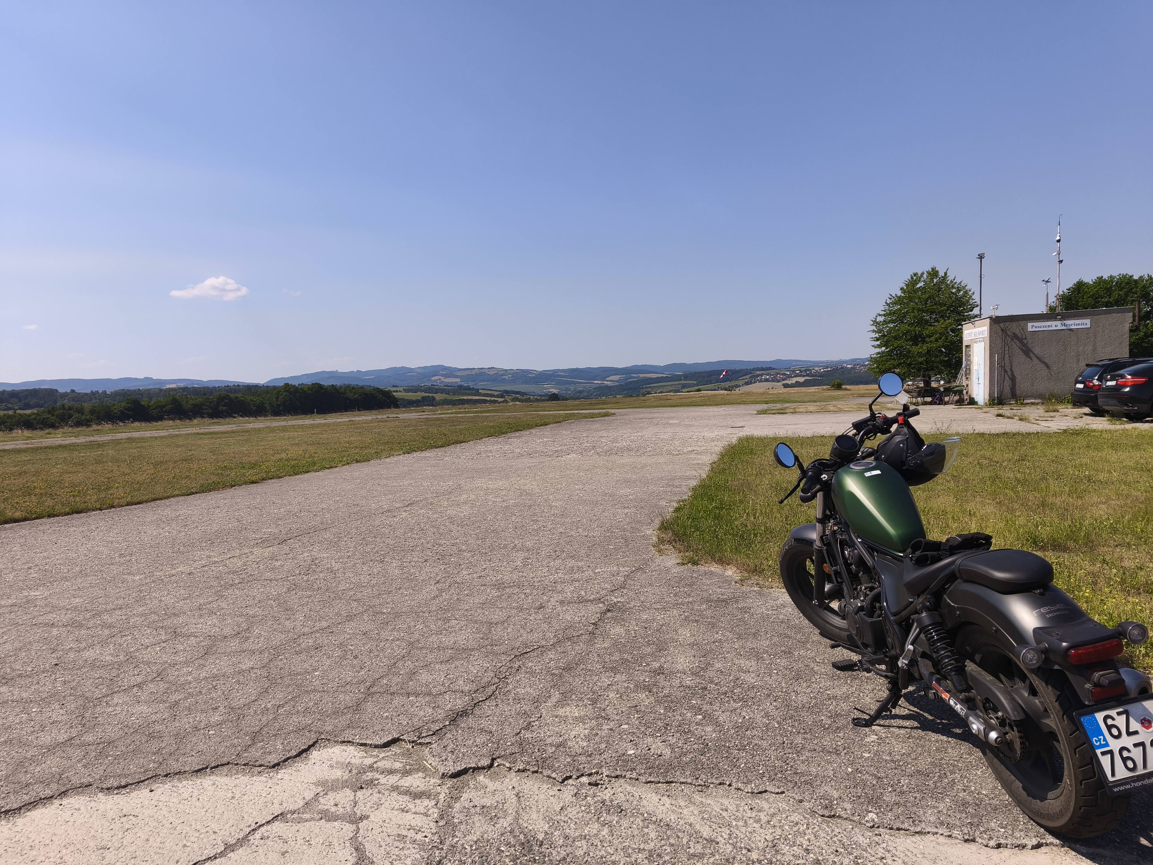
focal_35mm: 23
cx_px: 576
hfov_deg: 73.9
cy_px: 432
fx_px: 766
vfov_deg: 58.9
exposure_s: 1/2713
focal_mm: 5.35
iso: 80
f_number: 1.7
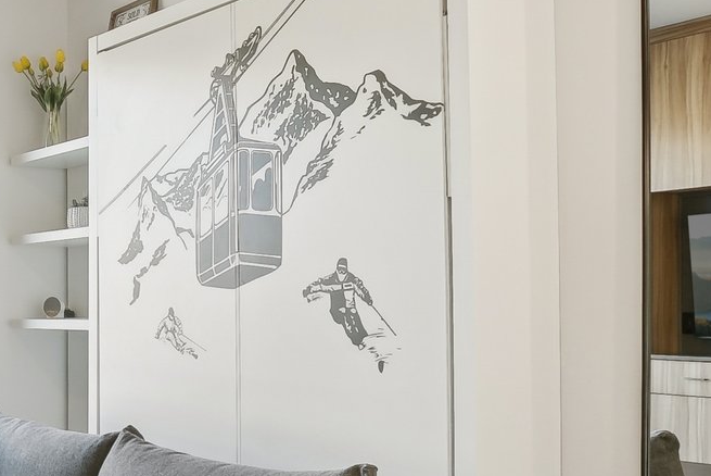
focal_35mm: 50
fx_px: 988
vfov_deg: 26.9
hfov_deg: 36.0
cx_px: 12
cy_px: 303
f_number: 8
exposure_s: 1/40
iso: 400
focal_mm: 16
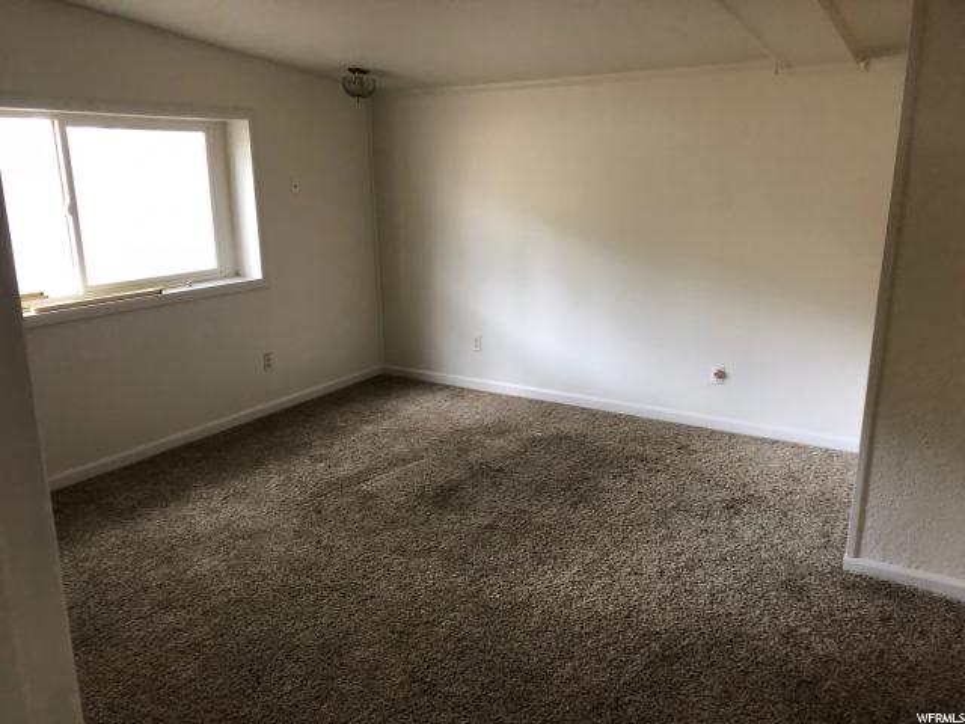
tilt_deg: -13.3
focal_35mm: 28
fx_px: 781
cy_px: 362
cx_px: 482
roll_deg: +0.7
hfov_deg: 63.4
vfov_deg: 49.7
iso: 80
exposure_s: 1/15
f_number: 1.8
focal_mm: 3.99
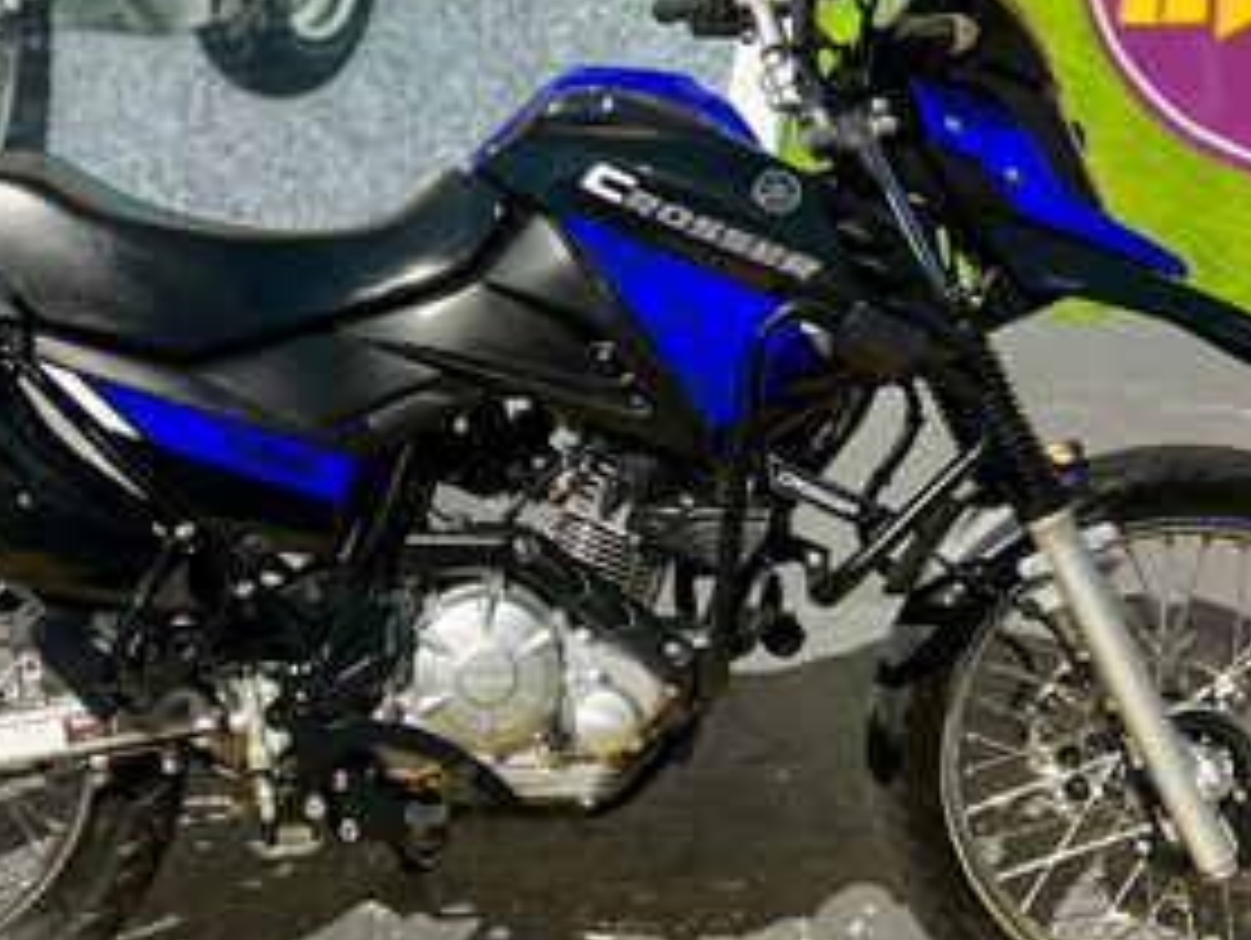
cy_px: 270
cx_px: 454
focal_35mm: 44
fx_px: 1592
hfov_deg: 42.5
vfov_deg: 32.5
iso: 50
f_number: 1.5
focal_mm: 5.7
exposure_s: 1/6211
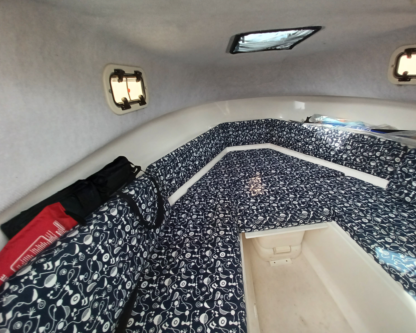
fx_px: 172
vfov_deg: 88.0
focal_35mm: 14
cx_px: 213
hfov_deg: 100.7
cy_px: 162
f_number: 2.2
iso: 80
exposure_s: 1/100
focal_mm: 1.42
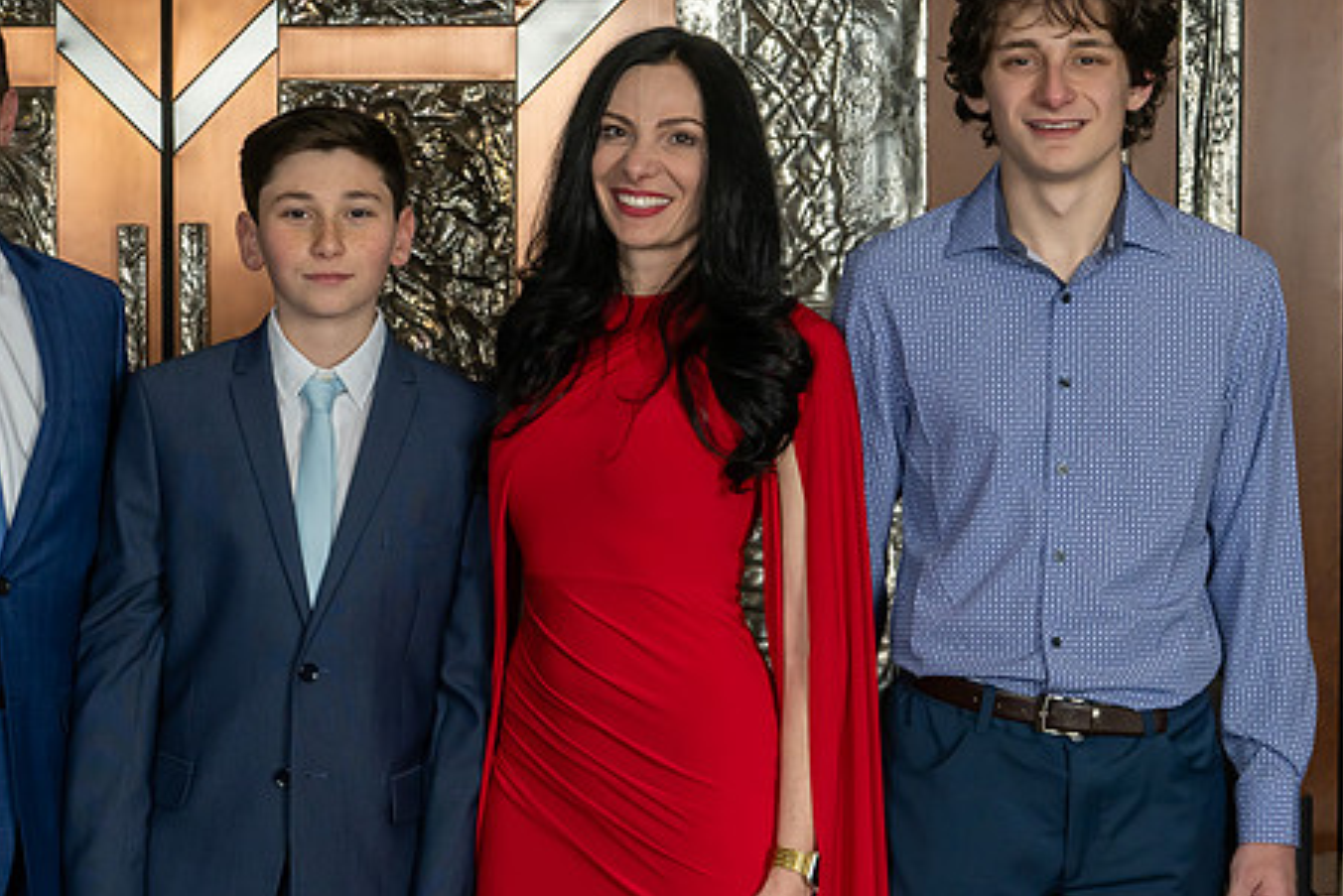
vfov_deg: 15.7
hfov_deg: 23.3
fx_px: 3246
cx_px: 478
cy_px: 419
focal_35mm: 87
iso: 400
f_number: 9
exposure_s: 1/200
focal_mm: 40
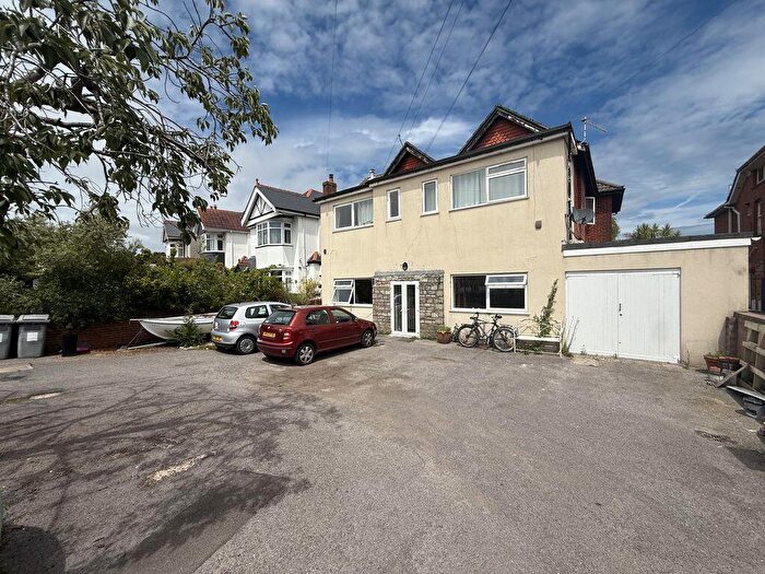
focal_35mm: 14
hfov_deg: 102.1
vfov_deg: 85.7
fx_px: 309
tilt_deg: -0.7
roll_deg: +0.8
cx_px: 382
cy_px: 287
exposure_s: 1/5155
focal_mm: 2.22
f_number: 2.2
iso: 50
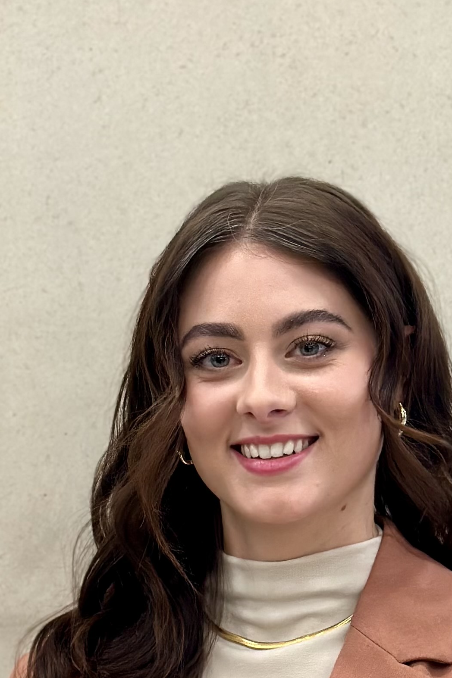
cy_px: 391
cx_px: 196
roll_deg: +0.1
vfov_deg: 16.0
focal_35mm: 128
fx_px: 2412
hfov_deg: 10.7
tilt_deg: +4.5
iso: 160
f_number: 1.78
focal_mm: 6.86
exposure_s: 1/50
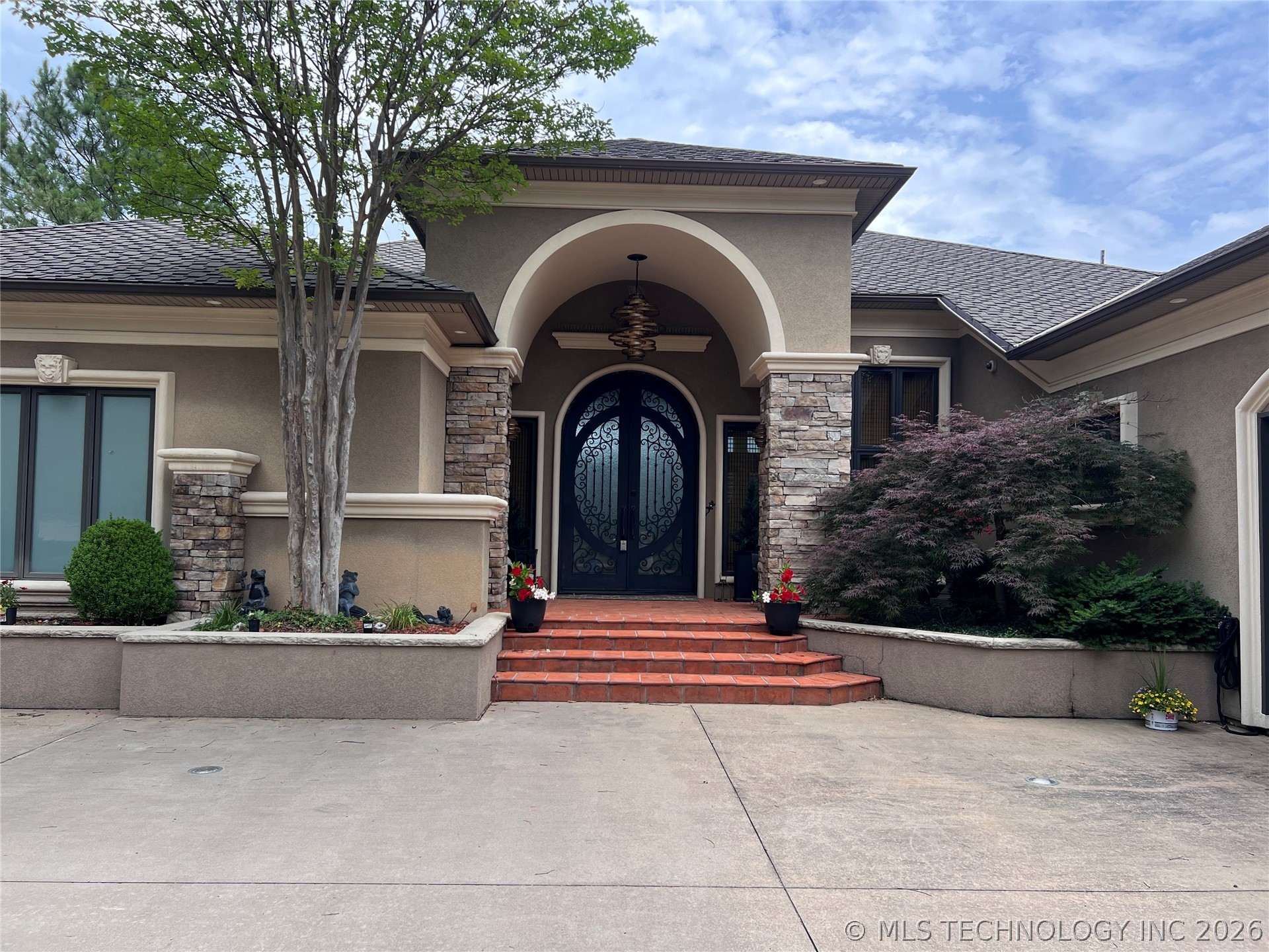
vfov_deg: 53.1
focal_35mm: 26
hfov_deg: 67.3
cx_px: 634
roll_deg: -0.7
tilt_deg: +2.0
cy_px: 476
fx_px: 953
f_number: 1.5
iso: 50
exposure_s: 1/1511
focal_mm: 5.7
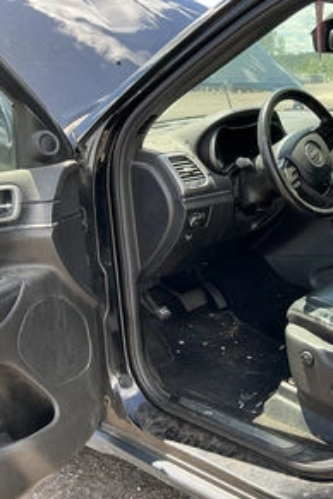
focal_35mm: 40
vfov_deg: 48.5
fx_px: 555
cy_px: 249
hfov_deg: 32.3
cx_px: 276
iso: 25
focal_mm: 3
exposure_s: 1/185
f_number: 1.8
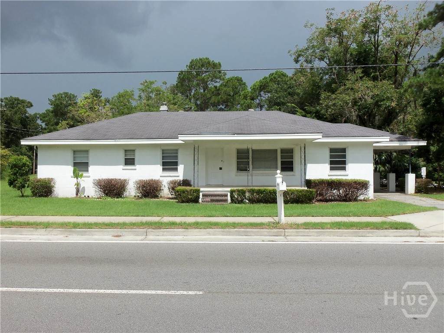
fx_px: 372
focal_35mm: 29
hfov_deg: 61.7
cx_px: 222
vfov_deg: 48.2
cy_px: 166
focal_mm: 5.2
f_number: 8.6
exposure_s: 1/200
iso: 80
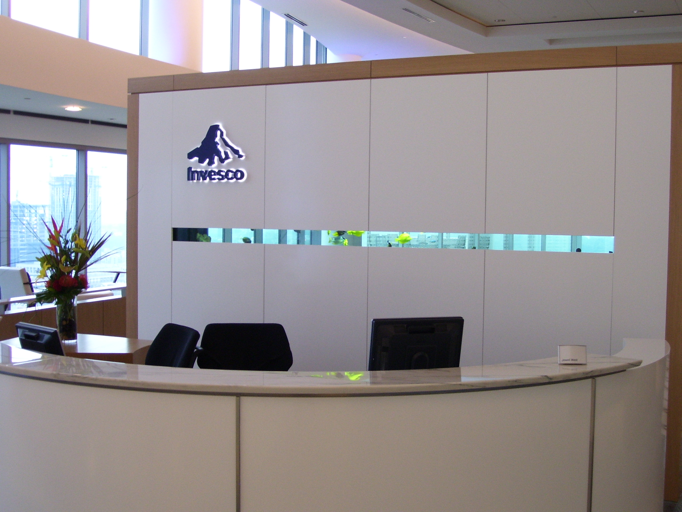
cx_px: 341
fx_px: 906
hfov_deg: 41.2
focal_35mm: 46
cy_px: 256
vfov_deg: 31.5
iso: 160
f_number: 3
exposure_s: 1/10
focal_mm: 7.6
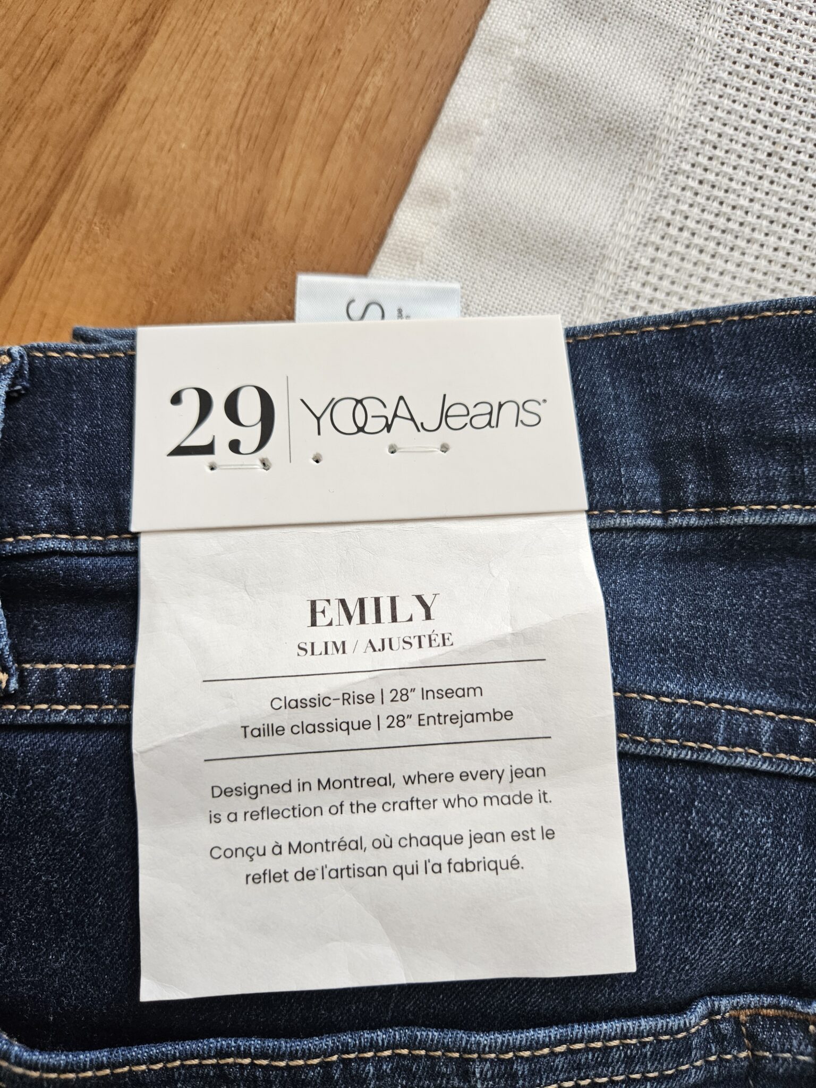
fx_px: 723
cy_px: 544
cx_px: 408
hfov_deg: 58.9
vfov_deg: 73.9
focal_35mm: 23
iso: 160
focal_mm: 5.4
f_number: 1.8
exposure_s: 1/207
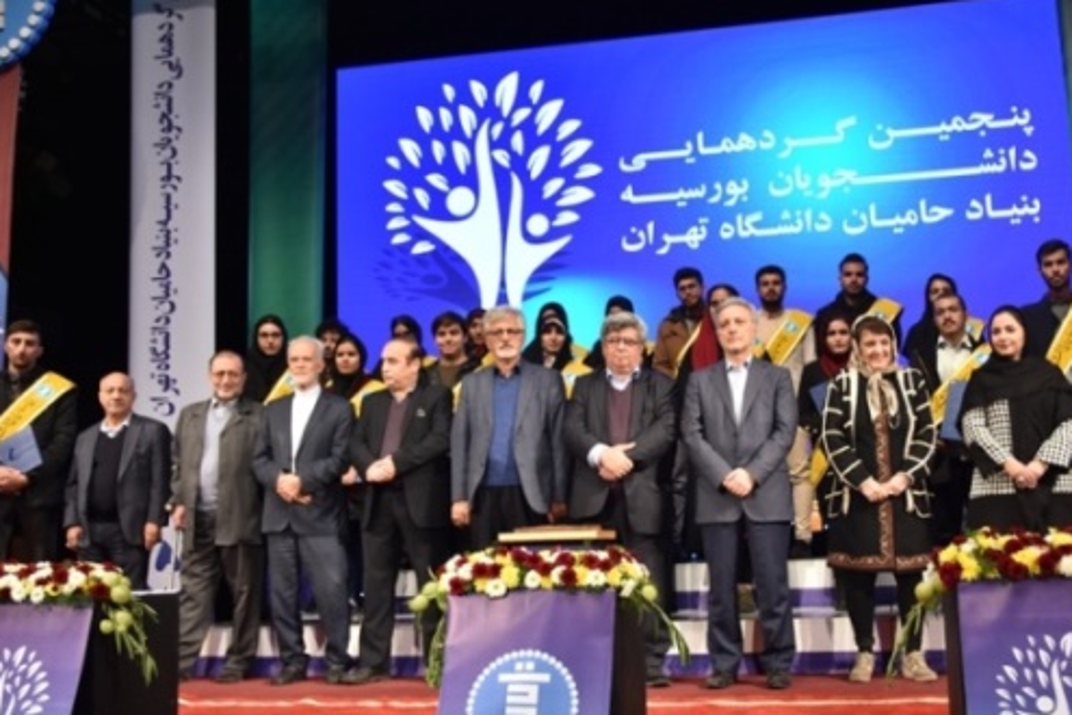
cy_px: 386
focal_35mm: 43
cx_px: 592
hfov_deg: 45.4
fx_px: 1280
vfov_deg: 31.2
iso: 1000
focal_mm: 24
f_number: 4
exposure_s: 1/80
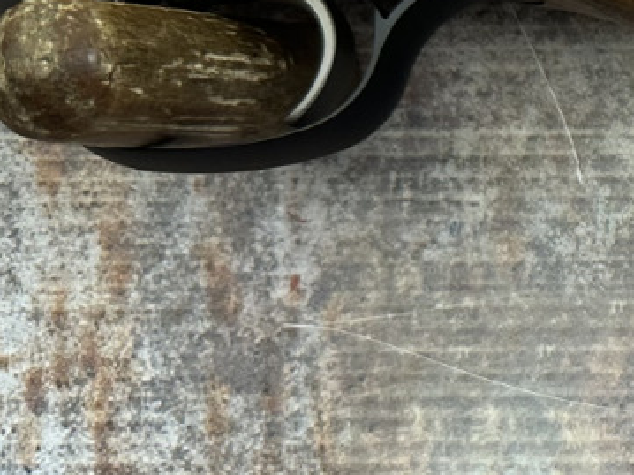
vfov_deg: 13.7
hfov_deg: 14.5
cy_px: 87
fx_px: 1959
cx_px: 1355
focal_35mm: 107
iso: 125
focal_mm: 6.9
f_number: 1.8
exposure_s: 1/50
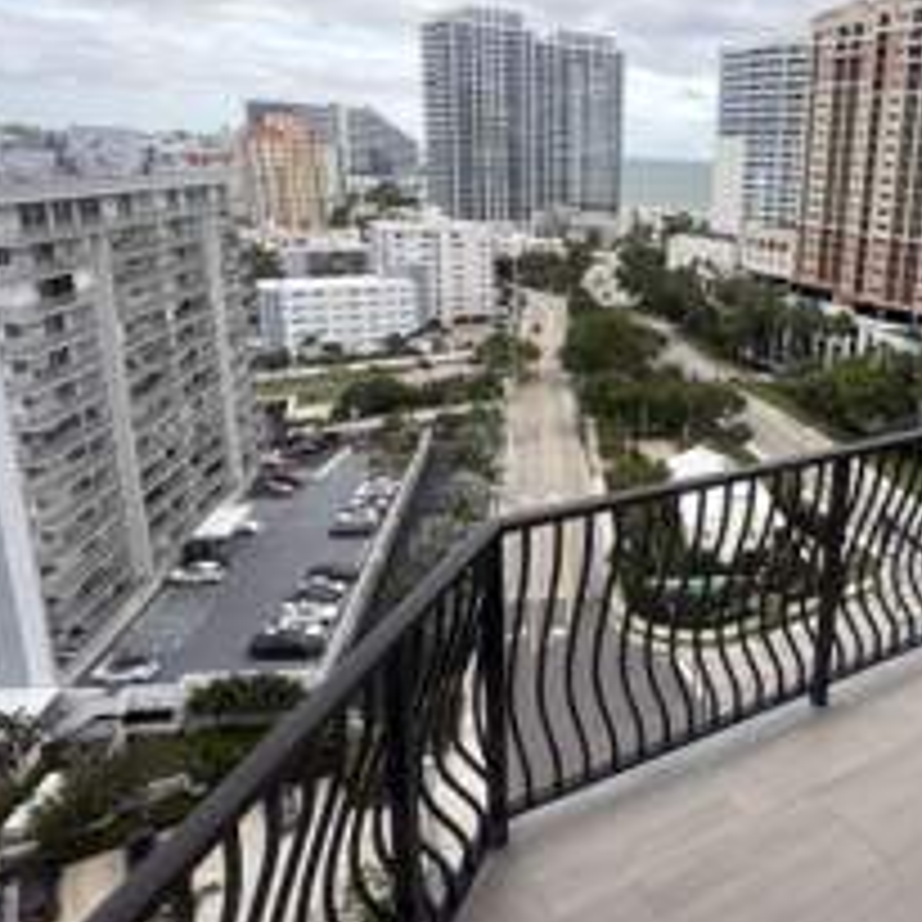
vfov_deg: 55.4
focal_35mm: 29
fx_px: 874
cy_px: 398
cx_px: 688
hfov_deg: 53.2
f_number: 2.2
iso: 50
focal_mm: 2.22
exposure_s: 1/264
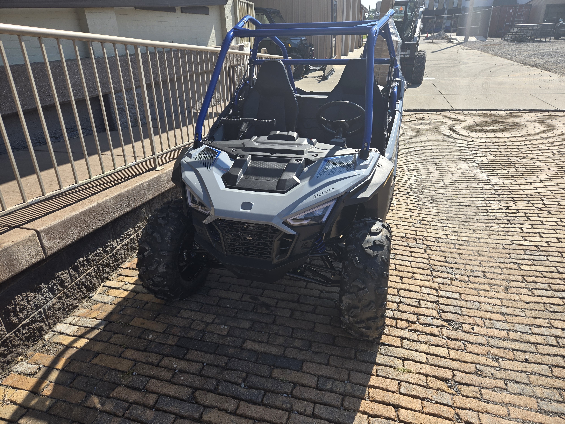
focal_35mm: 23
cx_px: 282
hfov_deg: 73.9
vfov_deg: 58.9
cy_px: 212
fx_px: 375
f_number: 1.8
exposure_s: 1/1167
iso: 25
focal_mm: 5.4
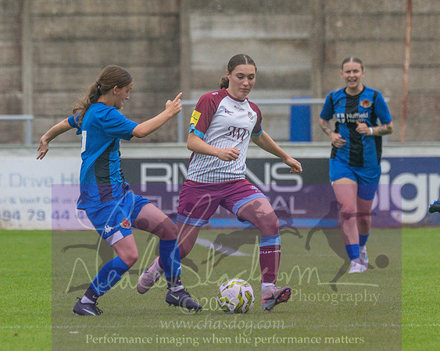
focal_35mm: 827
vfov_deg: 1.9
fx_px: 10772
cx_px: 196
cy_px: 230
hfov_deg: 2.3
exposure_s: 1/1600
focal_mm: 270
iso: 1000
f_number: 4
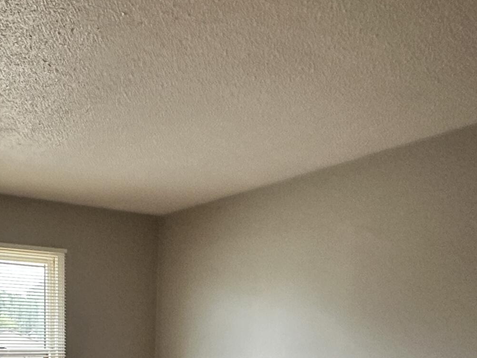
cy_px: 433
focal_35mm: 42
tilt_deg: -9.1
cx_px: 116
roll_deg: -1.6
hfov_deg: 43.3
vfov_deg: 29.4
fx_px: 579
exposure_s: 1/60
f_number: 2.2
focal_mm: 2.22
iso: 500
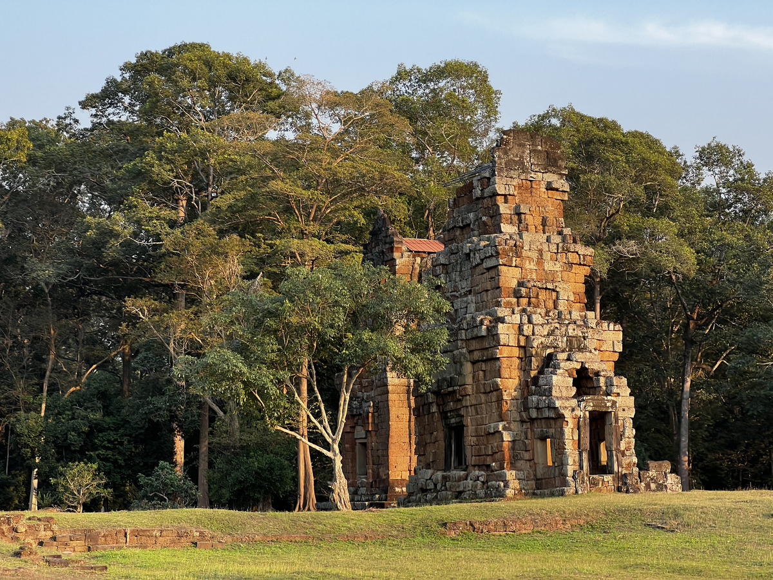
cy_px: 290
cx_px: 386
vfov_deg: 19.1
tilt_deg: +3.3
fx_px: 1719
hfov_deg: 25.3
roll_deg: +0.3
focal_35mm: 77
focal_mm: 9
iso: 32
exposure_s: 1/102
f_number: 2.8
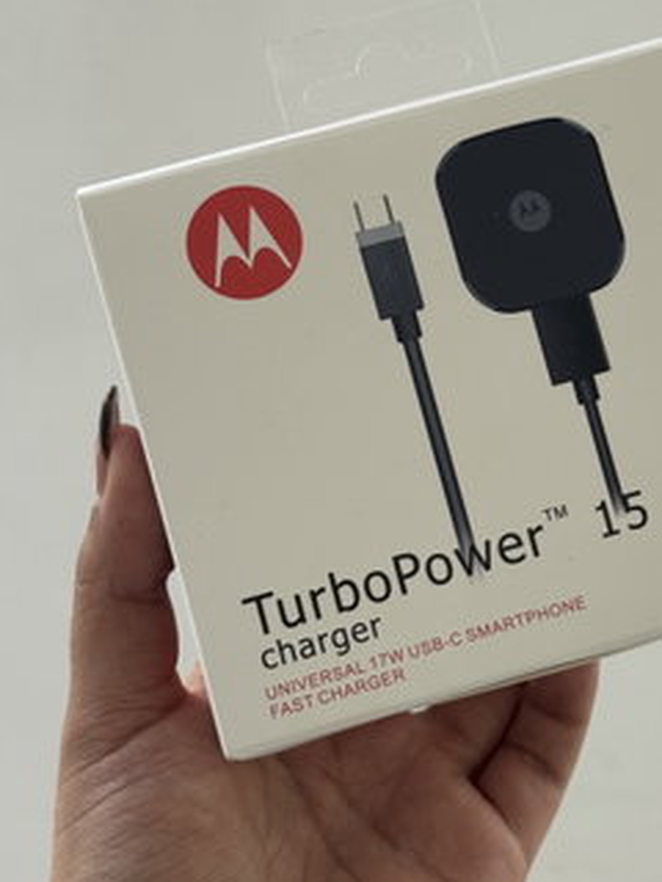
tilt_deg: -39.9
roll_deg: -6.3
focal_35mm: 80
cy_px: 329
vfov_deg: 24.3
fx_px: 2040
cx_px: 480
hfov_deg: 18.3
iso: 64
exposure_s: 1/231
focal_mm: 6.76
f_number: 1.78
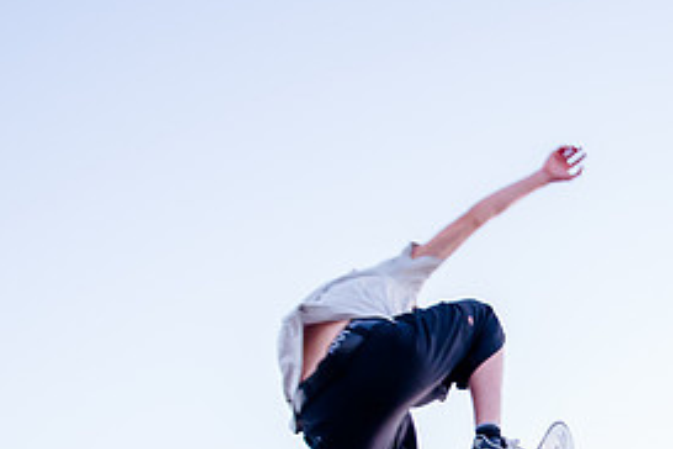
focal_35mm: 58
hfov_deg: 33.6
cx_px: 531
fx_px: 1084
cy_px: 394
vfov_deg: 22.9
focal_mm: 24
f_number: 4
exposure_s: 1/160
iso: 1250
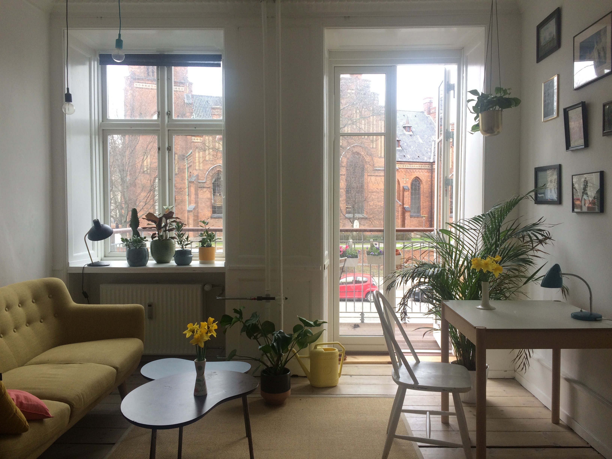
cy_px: 230
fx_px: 513
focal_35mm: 29
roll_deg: +1.5
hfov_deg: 61.7
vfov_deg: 48.2
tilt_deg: -0.9
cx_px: 306
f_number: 2.2
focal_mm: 4.15
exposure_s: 1/100
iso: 40
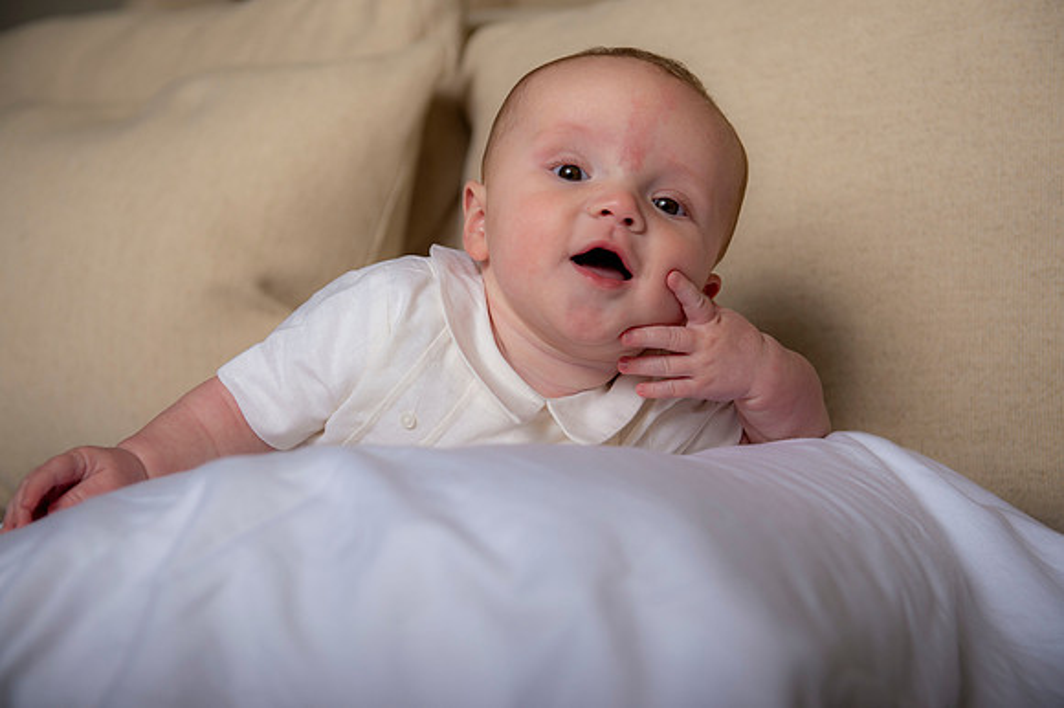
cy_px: 354
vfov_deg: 24.2
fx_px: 1654
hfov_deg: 35.7
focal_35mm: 56
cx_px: 532
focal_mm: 56
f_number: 4
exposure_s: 1/200
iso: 200
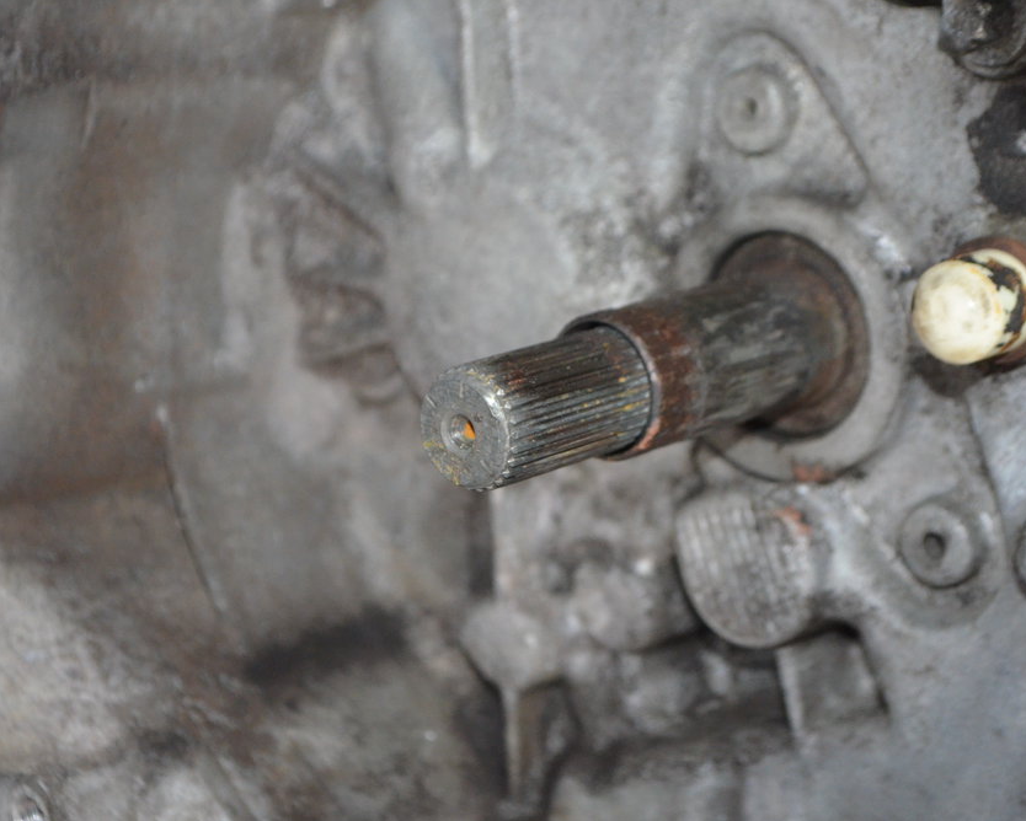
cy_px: 406
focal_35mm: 78
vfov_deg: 19.8
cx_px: 490
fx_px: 2357
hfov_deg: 24.6
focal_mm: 45
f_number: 5.3
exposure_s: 1/60
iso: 2800
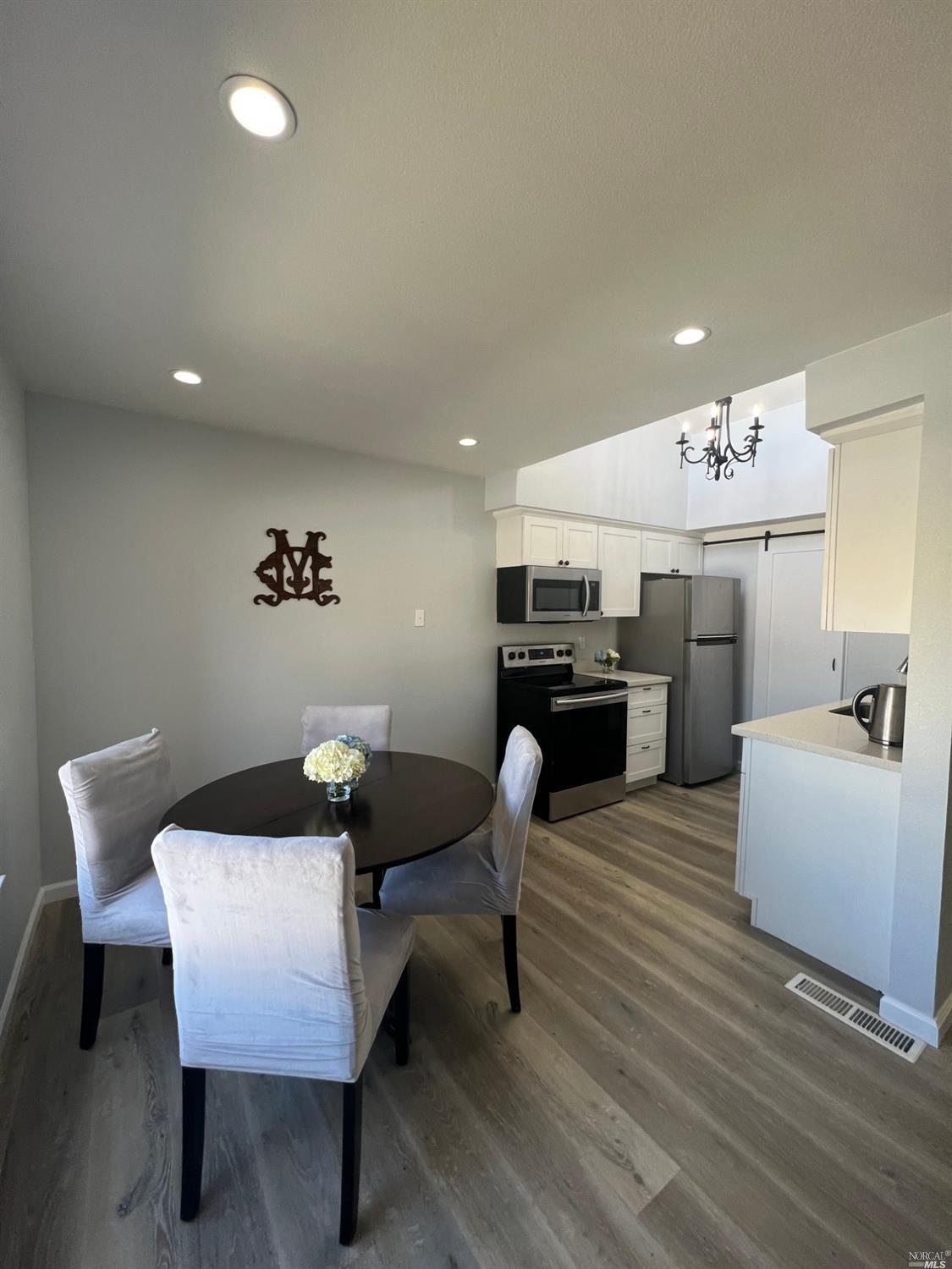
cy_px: 634
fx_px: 477
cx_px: 476
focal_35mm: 13
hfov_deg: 89.9
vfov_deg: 106.2
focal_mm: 1.57
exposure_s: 1/99
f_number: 1.8
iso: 64
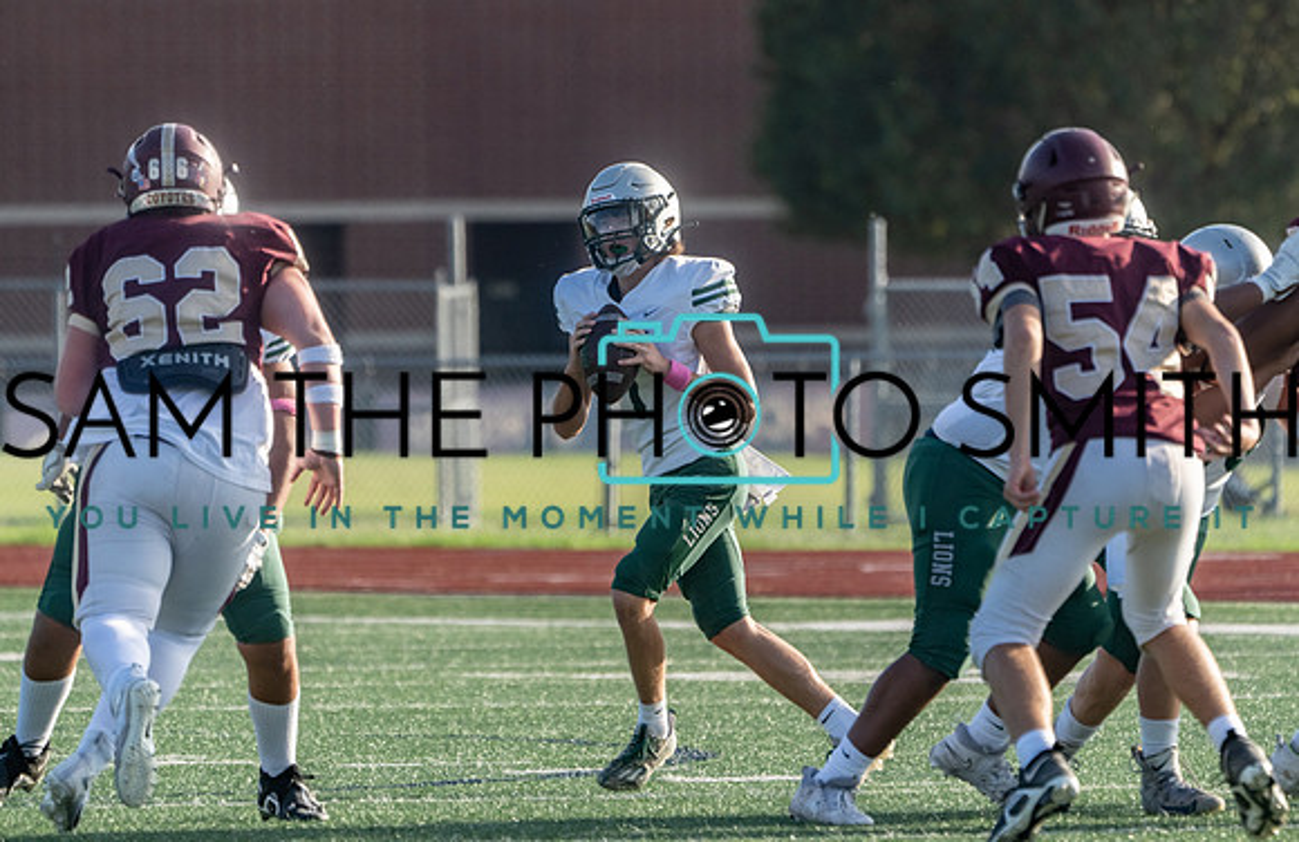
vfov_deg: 2.3
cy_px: 358
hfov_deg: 3.6
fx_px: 20542
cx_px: 729
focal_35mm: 574
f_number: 8
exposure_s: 1/1250
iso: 800
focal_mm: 493
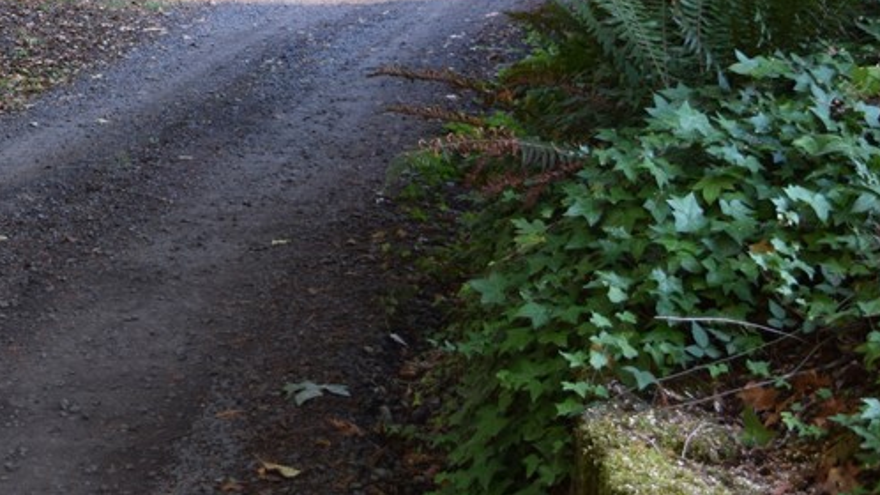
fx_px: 2077
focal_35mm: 89
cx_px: 16
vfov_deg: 13.4
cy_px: -23
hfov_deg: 23.0
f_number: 4
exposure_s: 1/60
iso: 450
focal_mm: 26
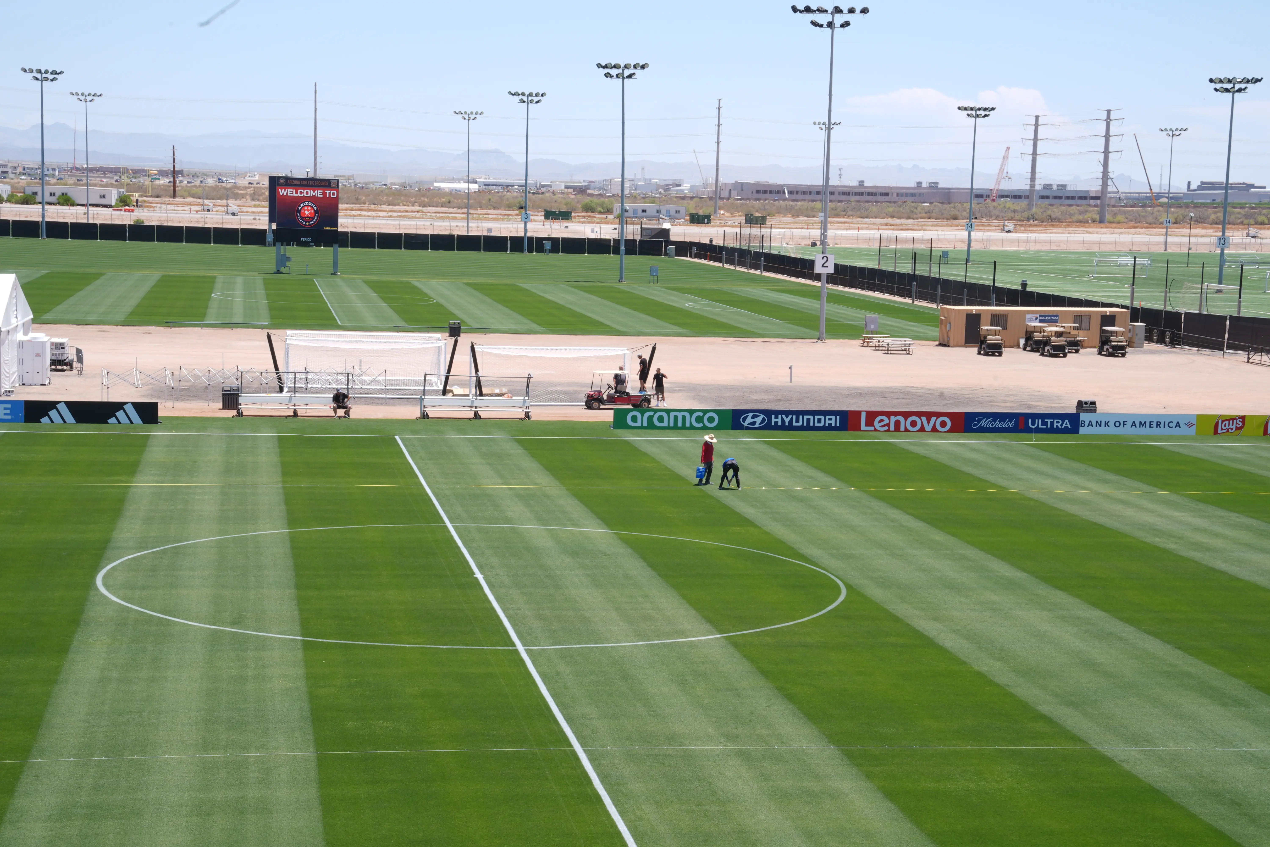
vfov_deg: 20.3
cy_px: 424
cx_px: 635
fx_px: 2363
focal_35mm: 67
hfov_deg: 30.1
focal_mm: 67
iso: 125
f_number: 22
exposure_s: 1/30
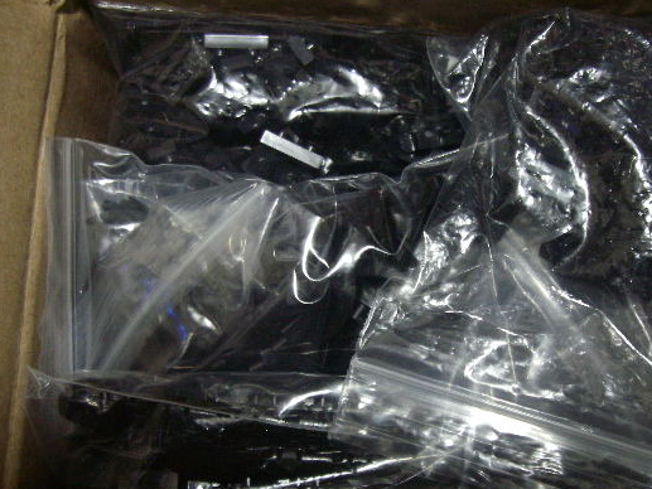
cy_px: 294
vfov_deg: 30.8
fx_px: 885
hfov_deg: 40.4
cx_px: 359
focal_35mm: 47
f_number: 3.3
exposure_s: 1/4
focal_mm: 6.3
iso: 320
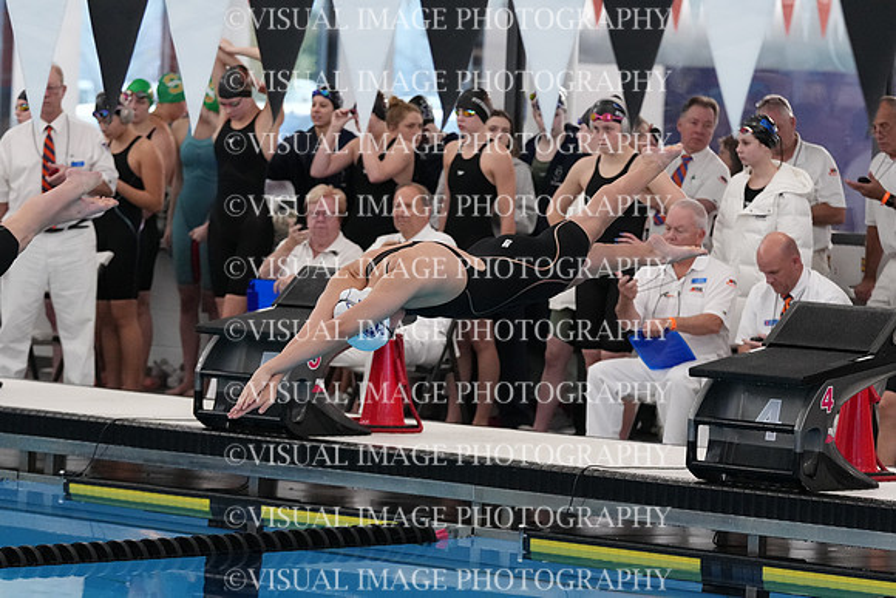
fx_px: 4431
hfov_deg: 11.5
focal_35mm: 178
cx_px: 448
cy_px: 299
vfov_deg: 7.7
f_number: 4
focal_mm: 119
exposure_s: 1/1250
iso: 6400
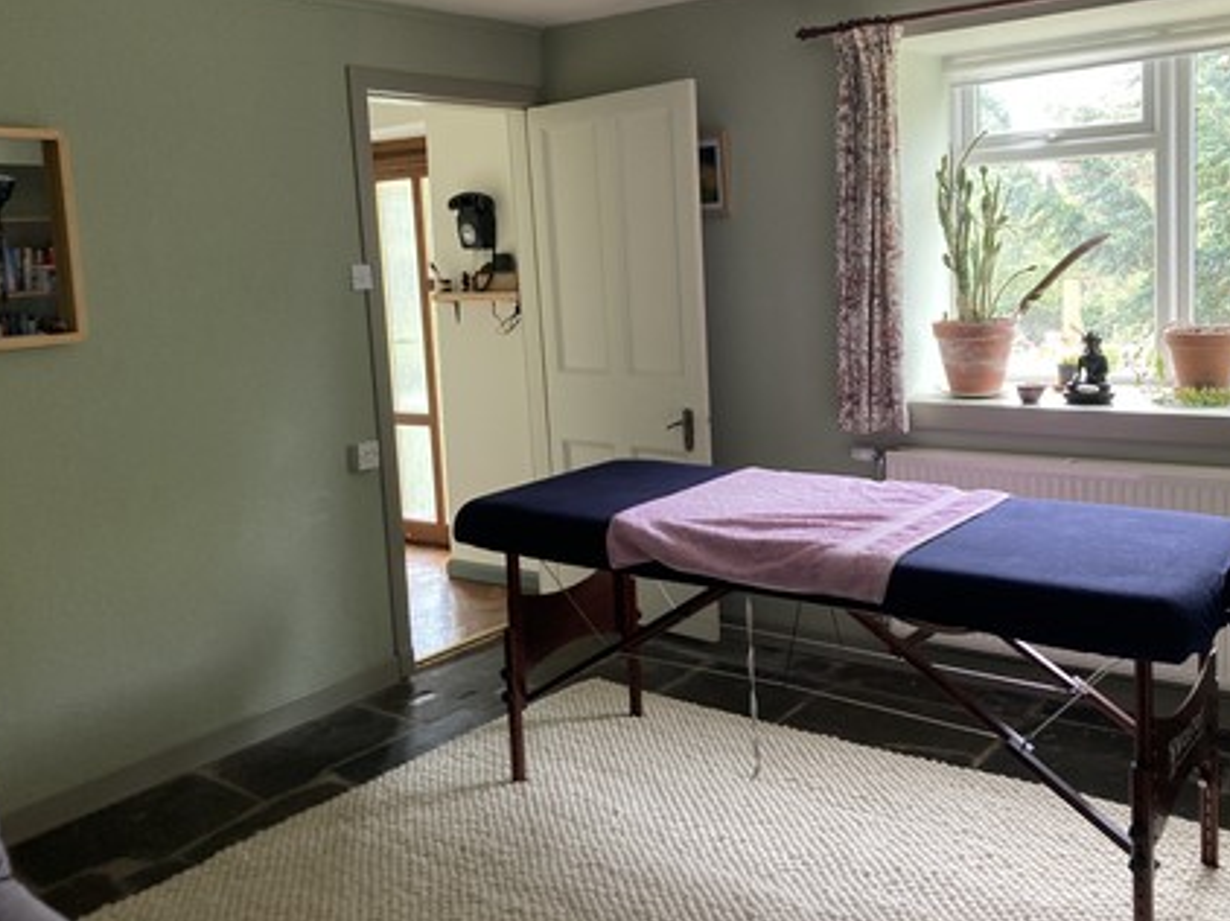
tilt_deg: -6.1
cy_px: 388
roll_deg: +2.3
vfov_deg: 41.6
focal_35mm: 34
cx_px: 662
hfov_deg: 53.9
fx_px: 1207
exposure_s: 1/60
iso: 100
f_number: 1.8
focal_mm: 3.99
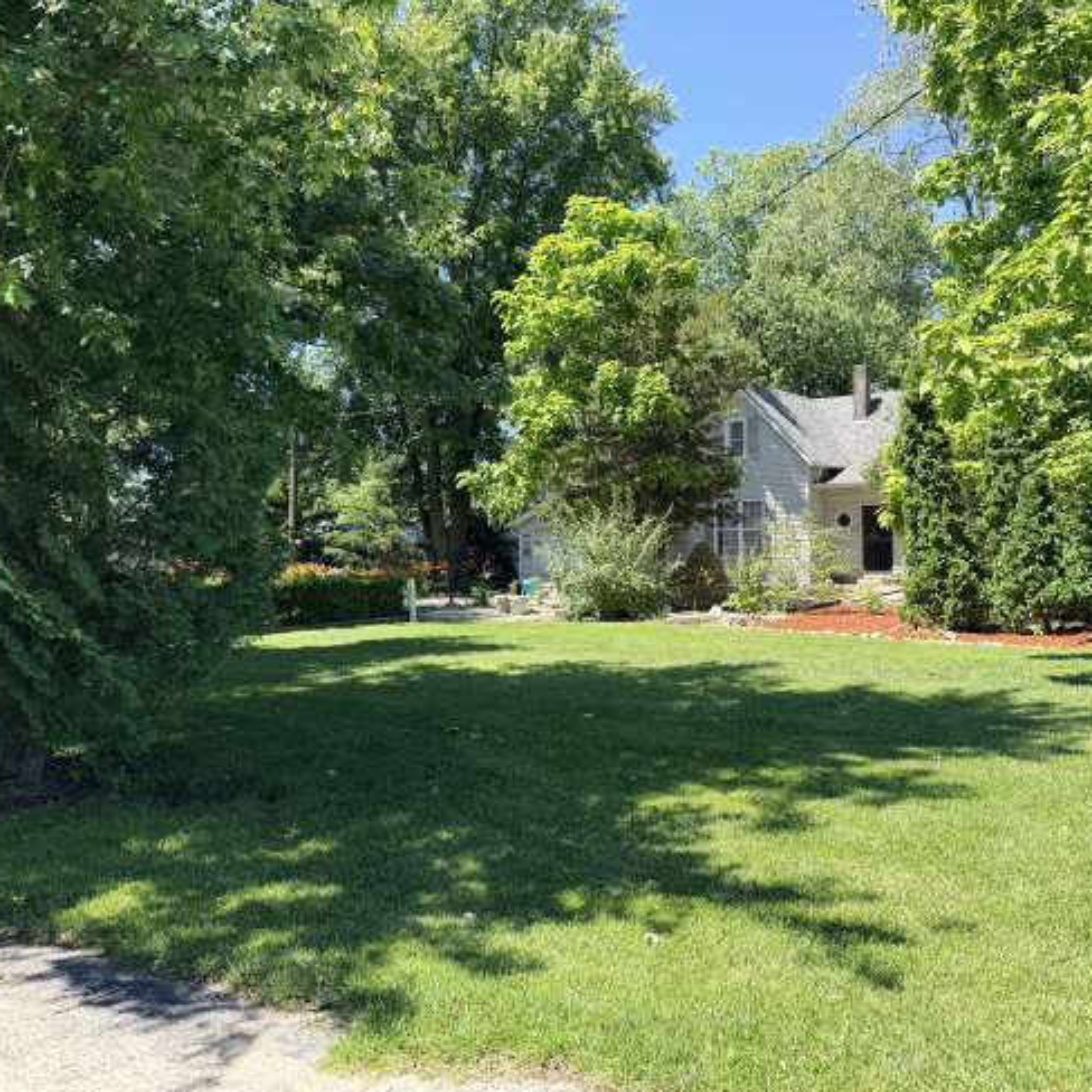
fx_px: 1035
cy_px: 557
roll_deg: +1.1
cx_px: 686
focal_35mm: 29
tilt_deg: +0.0
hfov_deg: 55.0
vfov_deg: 55.6
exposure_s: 1/1493
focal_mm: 6.76
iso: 80
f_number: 1.78
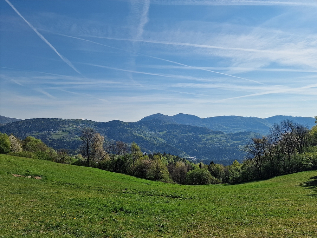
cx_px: 158
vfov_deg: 58.9
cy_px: 119
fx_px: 211
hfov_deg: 73.9
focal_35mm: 23
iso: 50
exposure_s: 1/2792
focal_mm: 6.4
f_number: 1.8
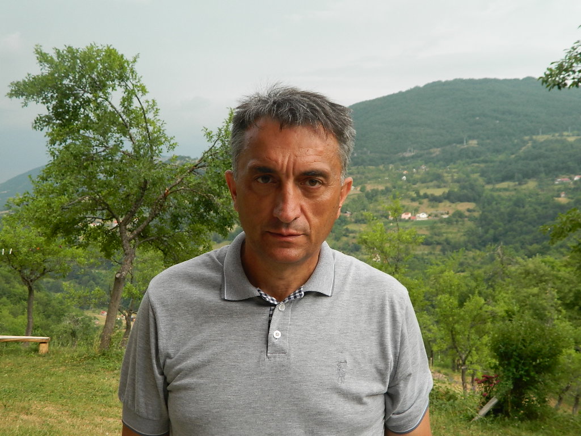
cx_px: 290
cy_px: 218
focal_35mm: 35
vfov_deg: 40.7
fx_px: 587
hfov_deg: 52.6
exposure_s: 1/40
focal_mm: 6.2
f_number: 3.3
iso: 80
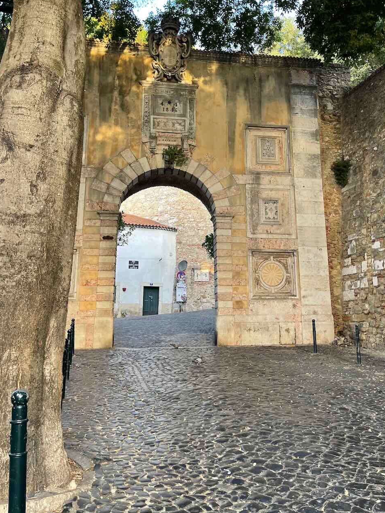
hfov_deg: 45.3
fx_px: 460
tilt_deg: +11.8
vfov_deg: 57.9
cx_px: 221
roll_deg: -1.7
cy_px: 209
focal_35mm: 31
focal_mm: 5.1
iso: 80
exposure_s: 1/121
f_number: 1.6
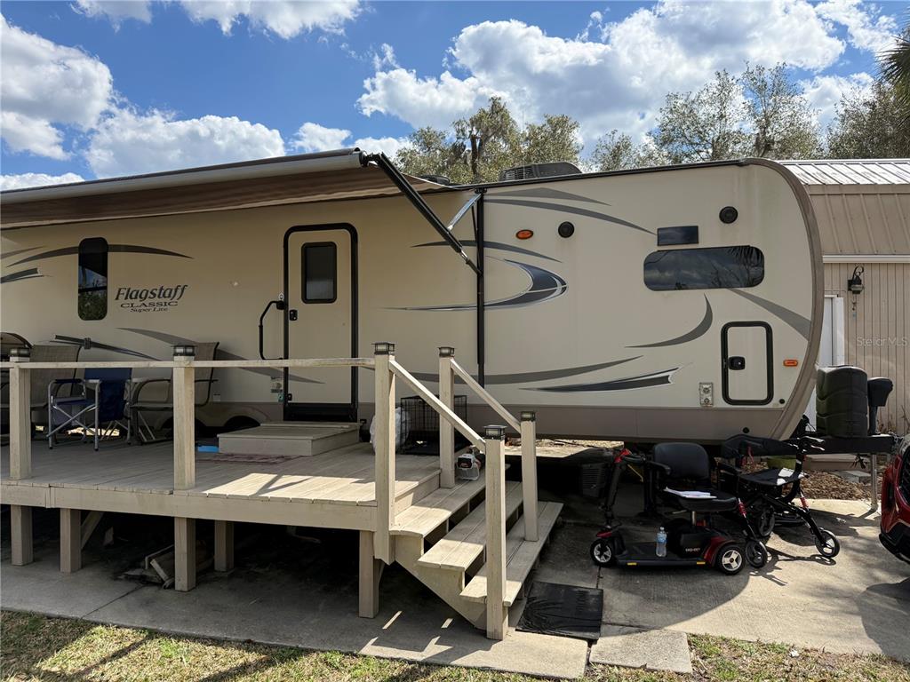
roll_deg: +0.5
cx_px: 455
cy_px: 341
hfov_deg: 71.6
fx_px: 631
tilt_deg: +0.5
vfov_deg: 56.8
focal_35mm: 24
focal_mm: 6.76
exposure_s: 1/4975
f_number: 1.78
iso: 125
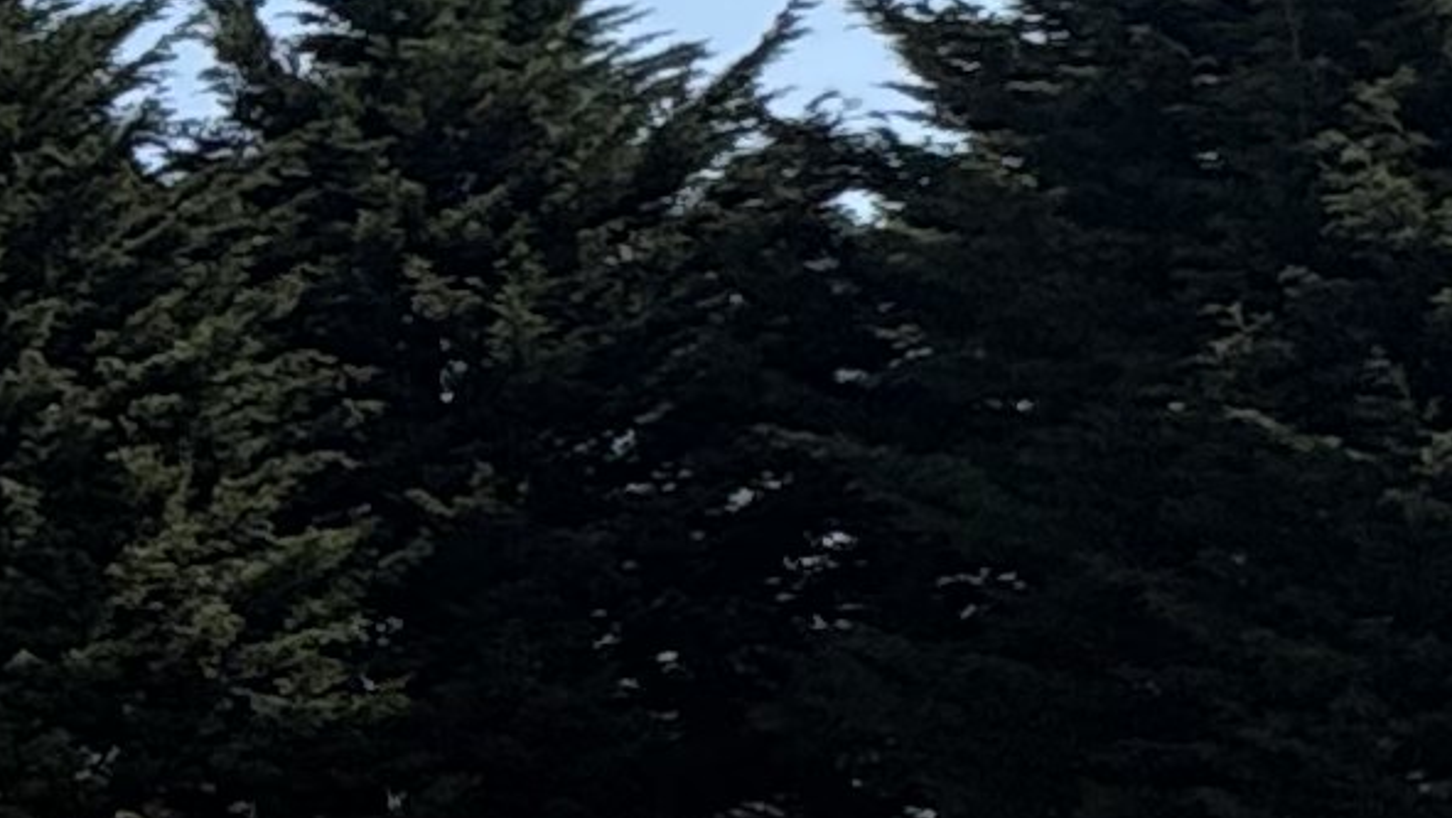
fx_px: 4006
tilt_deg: +3.7
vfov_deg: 11.6
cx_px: -2341
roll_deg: +0.4
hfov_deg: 13.1
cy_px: 639
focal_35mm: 104
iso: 50
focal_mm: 2.22
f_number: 2.2
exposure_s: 1/1637
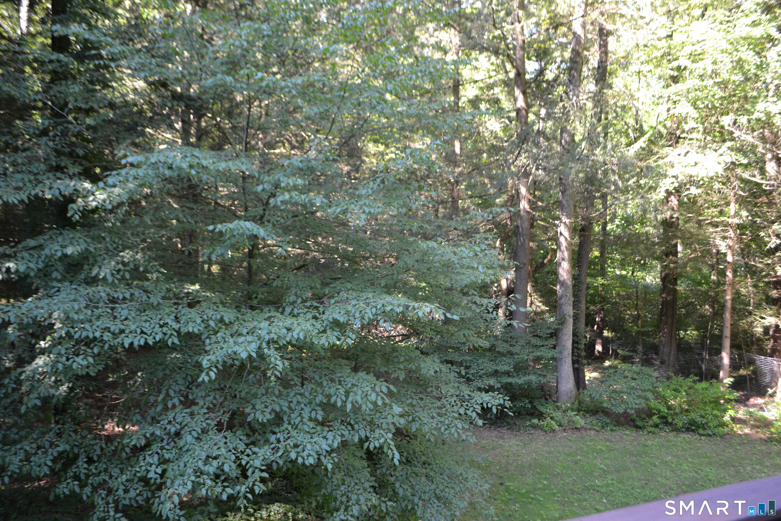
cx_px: 390
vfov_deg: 47.9
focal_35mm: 27
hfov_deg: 67.4
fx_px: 586
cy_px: 260
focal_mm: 18
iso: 400
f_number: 4
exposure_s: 1/60
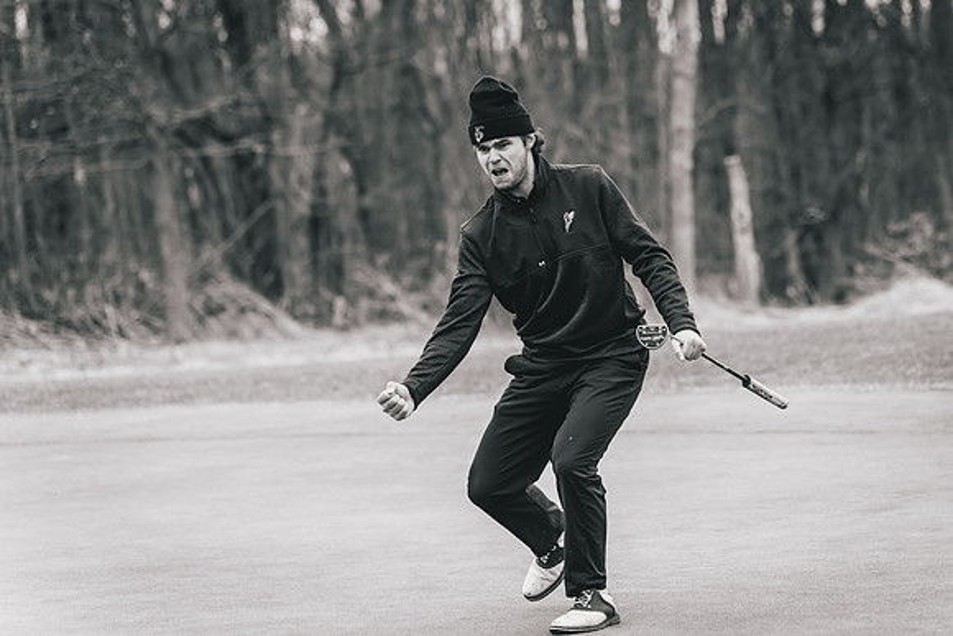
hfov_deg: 16.2
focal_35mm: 126
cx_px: 560
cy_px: 267
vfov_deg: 10.8
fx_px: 3348
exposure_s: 1/4000
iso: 640
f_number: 2.8
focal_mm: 106
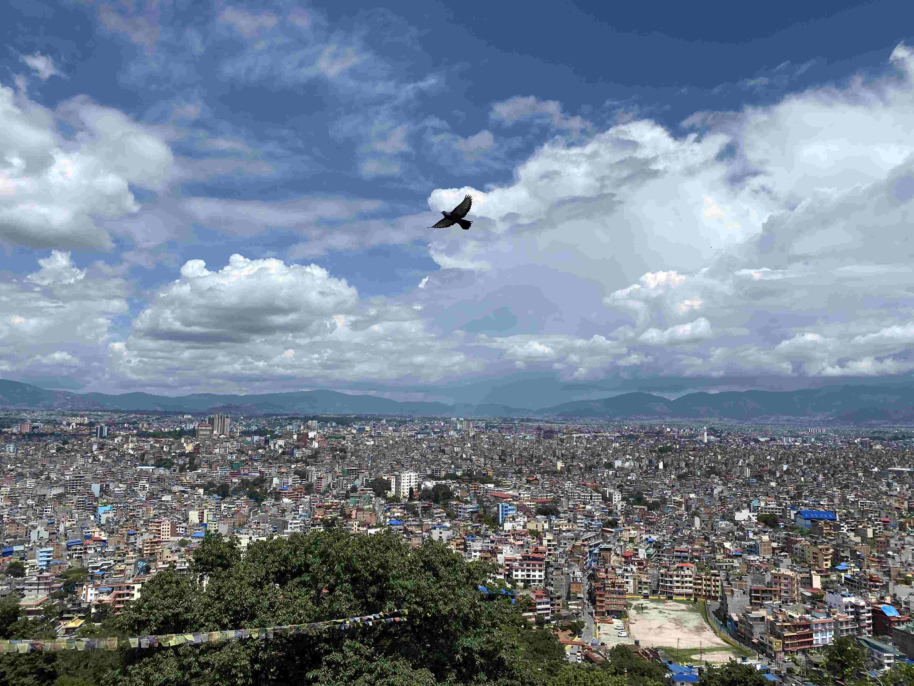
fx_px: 687
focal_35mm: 26
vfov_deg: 53.1
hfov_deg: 67.3
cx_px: 457
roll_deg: -0.5
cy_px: 343
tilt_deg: +3.6
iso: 32
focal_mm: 4.25
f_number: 1.8
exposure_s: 1/5747
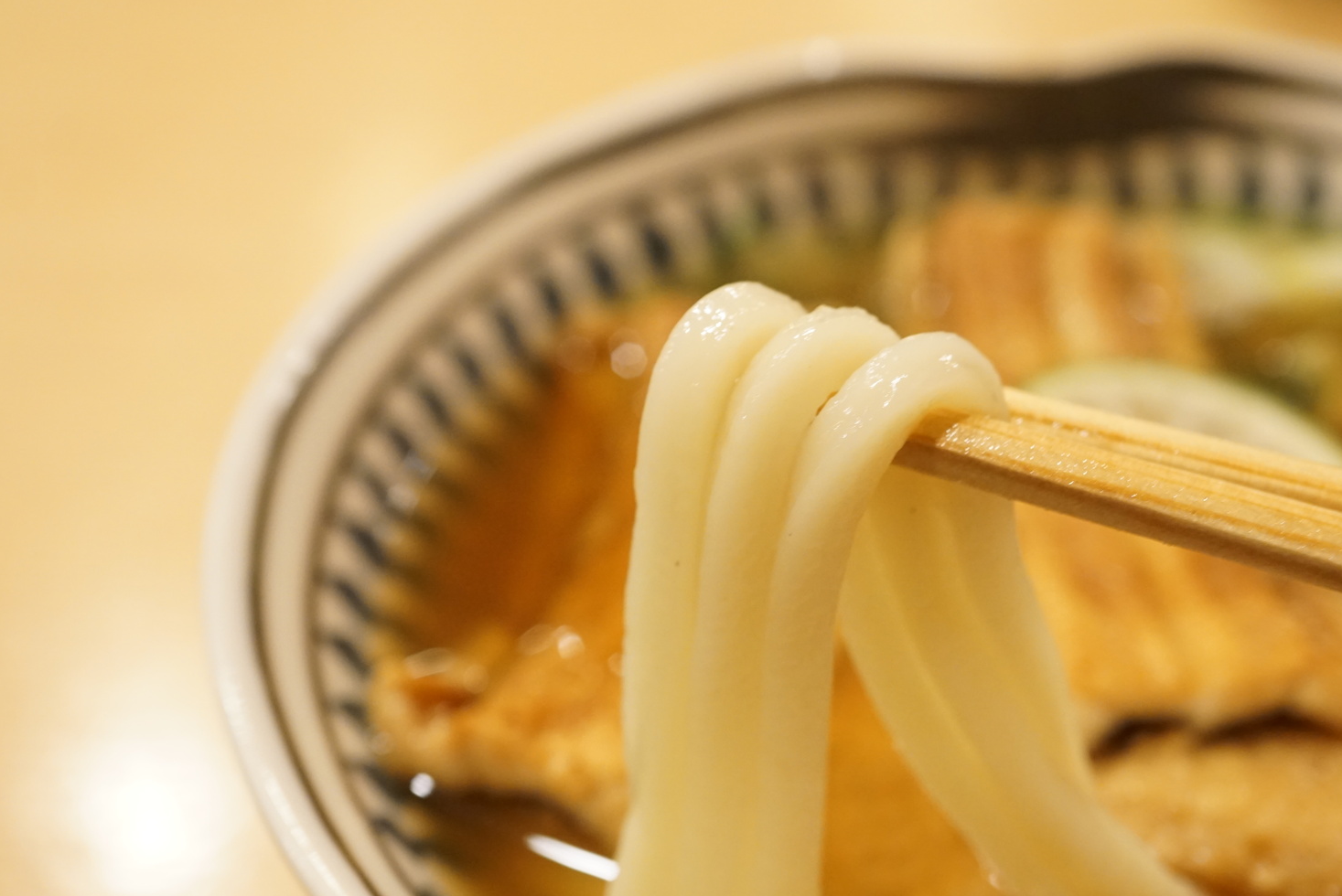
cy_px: 511
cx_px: 796
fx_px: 2089
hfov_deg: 35.5
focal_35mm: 56
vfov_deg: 24.2
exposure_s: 1/60
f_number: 4.5
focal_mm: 30
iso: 1600
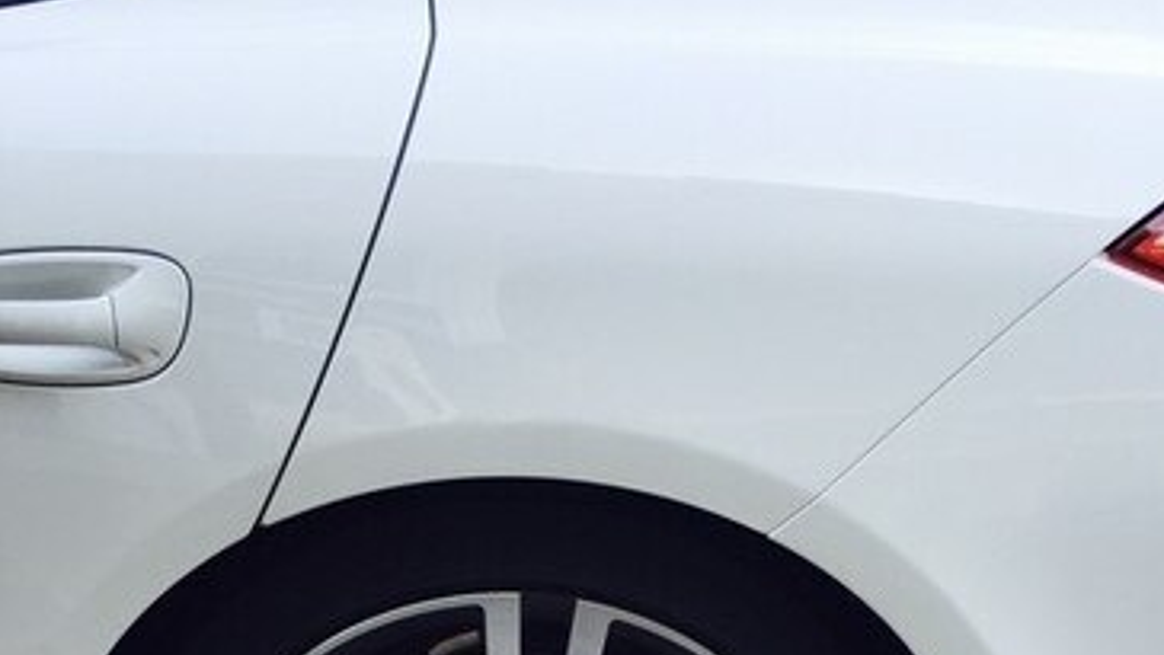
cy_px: 767
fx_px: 1328
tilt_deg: -36.5
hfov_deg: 47.3
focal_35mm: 43
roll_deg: -0.9
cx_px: 588
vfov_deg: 25.2
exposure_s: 1/282
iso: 32
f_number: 2.2
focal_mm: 4.15
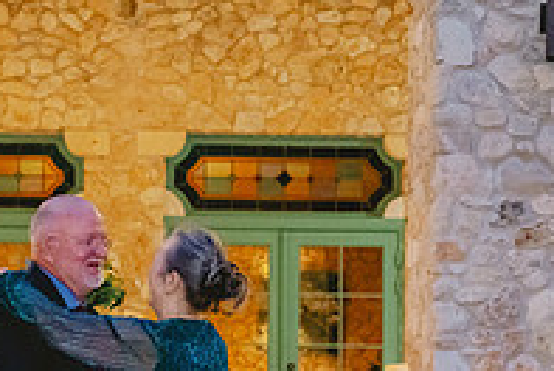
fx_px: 1911
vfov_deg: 11.0
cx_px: 146
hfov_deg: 16.4
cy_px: 356
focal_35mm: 124
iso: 8000
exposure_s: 1/200
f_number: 2.8
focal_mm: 40
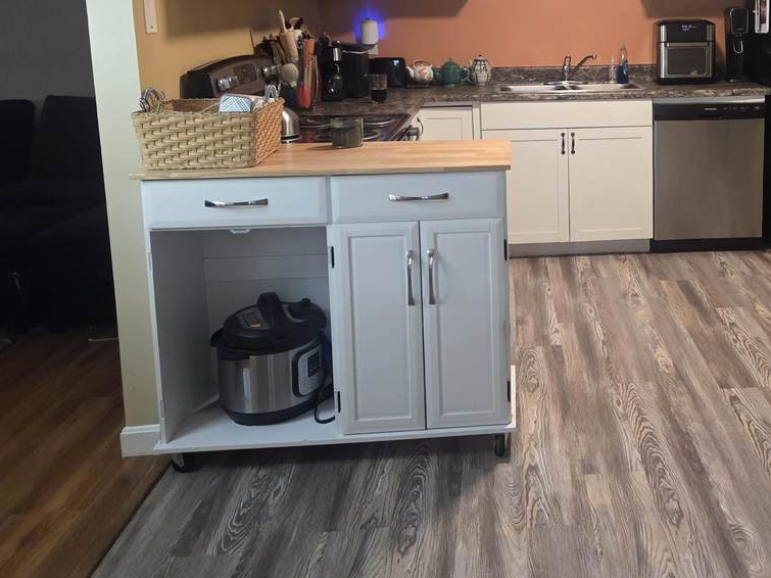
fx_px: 869
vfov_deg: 35.6
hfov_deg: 45.7
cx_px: 603
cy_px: 114
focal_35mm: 39
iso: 800
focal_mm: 5.4
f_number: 1.8
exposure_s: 1/120
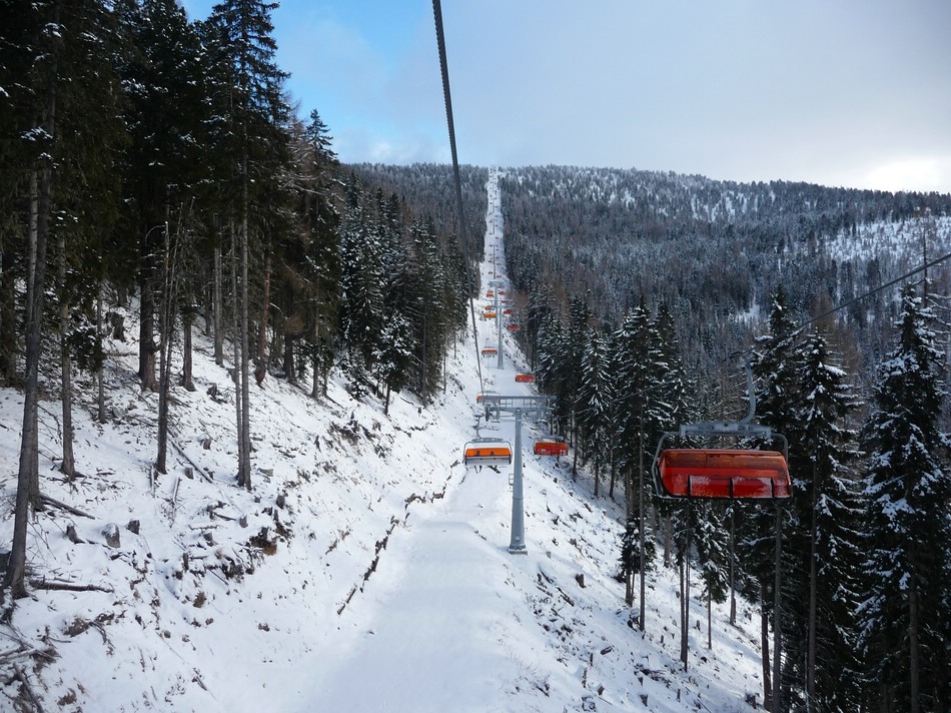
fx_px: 769
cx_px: 476
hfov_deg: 63.5
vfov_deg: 49.7
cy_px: 356
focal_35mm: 28
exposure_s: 1/320
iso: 100
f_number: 3.3
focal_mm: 4.7
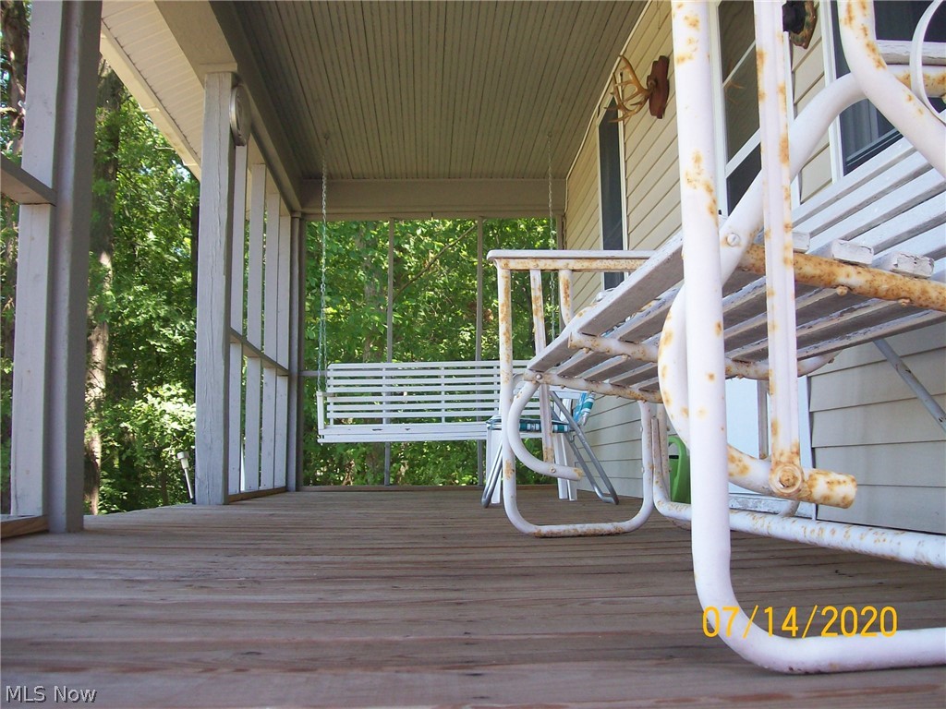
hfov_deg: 51.4
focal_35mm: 36
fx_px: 984
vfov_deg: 39.7
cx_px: 473
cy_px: 354
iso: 80
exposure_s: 1/154
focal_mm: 6
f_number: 2.7
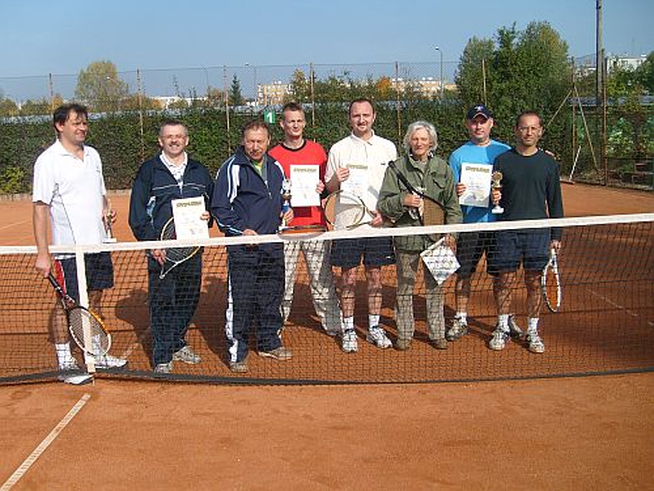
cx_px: 327
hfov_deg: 52.6
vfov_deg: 40.7
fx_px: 661
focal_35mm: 35
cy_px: 246
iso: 80
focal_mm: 5.8
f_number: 7.1
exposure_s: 1/350
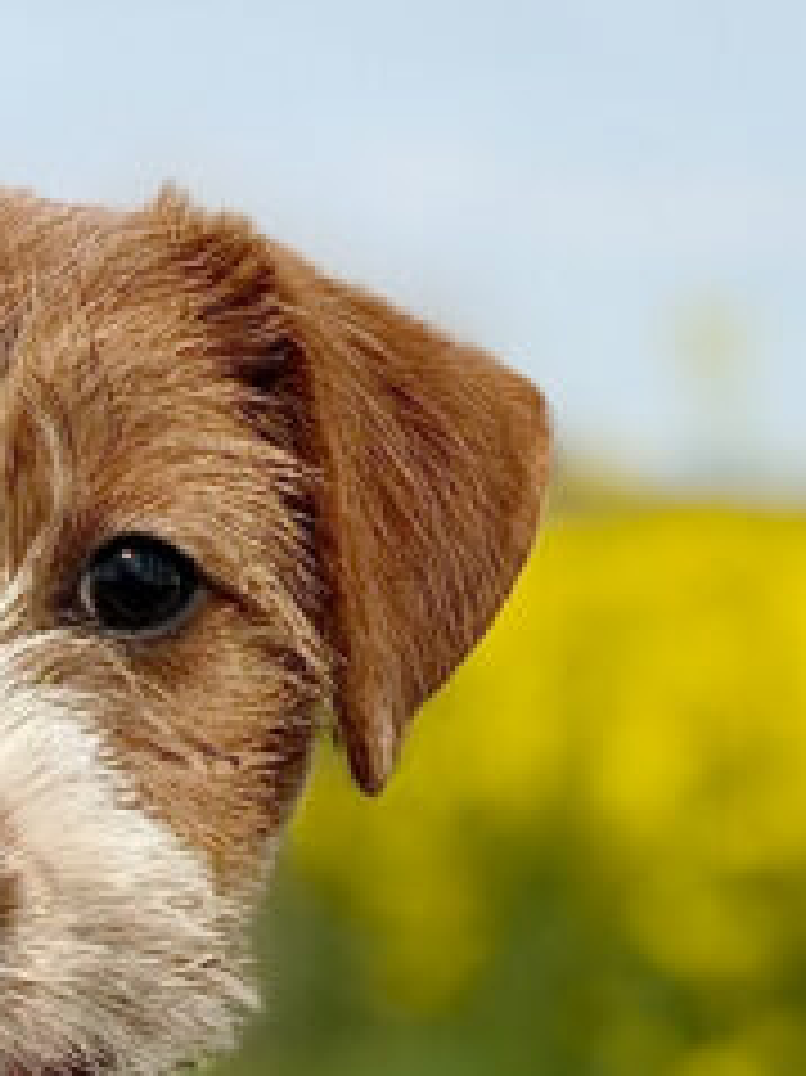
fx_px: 6401
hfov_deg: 7.2
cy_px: 1567
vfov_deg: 9.4
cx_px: 27
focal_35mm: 206
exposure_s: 1/4900
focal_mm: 6.76
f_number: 1.8
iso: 64
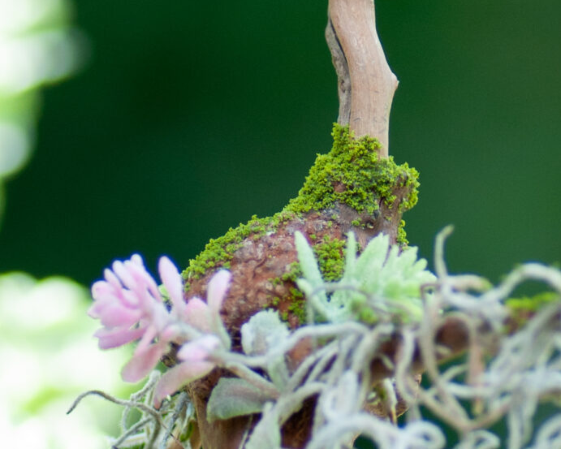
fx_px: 7788
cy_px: 122
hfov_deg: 4.1
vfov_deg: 3.3
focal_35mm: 469
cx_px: 372
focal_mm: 90
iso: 200
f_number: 3.5
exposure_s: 1/400
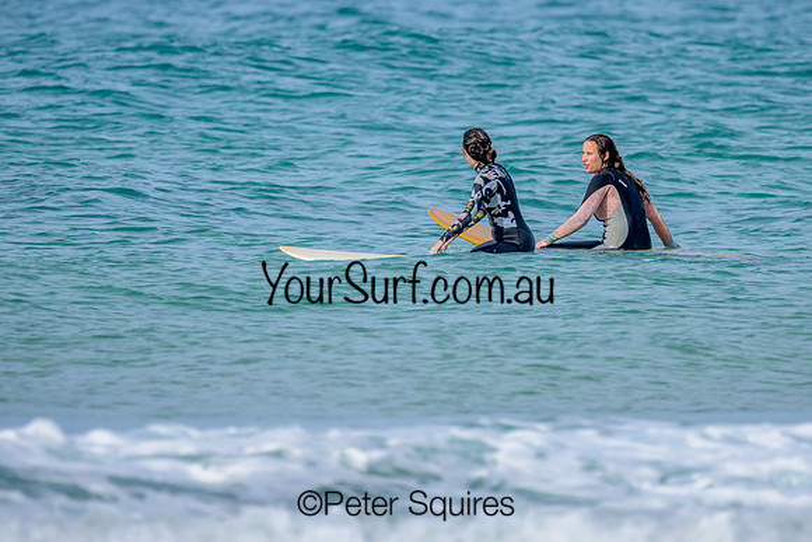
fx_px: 24830
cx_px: 458
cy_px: 209
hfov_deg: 1.9
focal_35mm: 1101
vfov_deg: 1.3
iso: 250
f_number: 6.3
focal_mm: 800
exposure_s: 1/2000
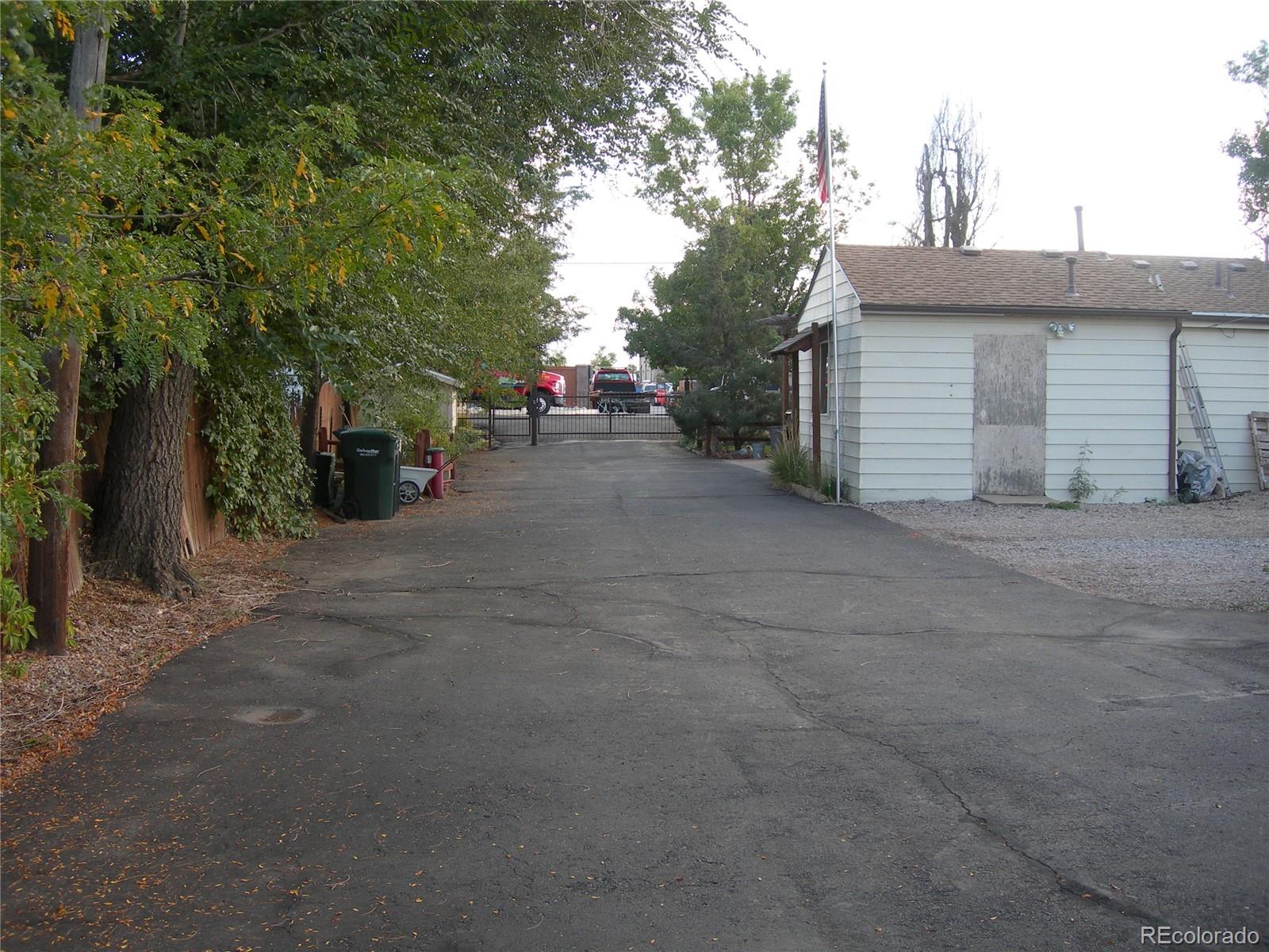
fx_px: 1393
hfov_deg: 49.0
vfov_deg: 37.7
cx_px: 634
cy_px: 476
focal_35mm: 38
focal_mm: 7.8
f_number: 2.8
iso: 50
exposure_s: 1/108
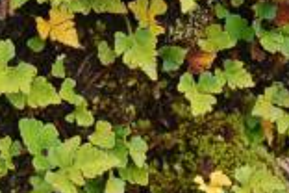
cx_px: -196
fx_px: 2777
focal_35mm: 346
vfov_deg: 4.0
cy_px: 223
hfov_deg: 5.9
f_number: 7.1
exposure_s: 1/80
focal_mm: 60
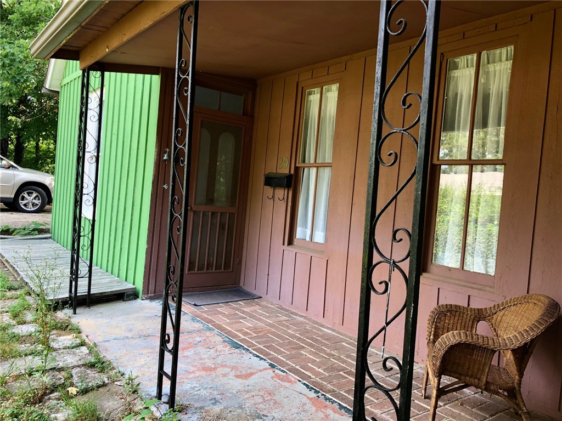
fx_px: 455
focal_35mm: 28
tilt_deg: -2.9
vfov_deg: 49.7
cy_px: 210
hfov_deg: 63.4
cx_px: 281
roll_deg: -1.9
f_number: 1.8
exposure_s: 1/120
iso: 64
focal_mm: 3.99
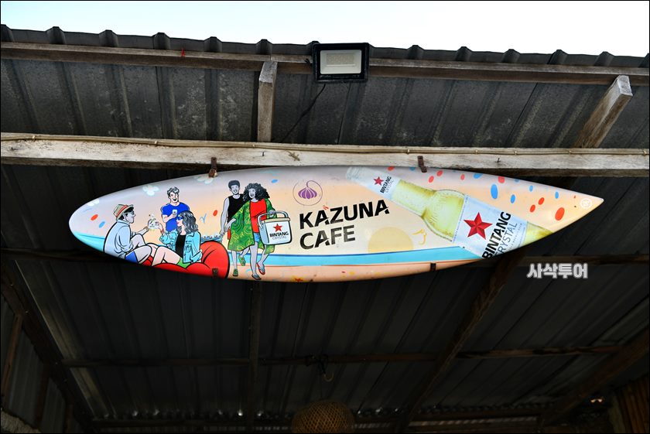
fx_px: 686
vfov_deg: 35.1
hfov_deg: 50.7
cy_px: 217
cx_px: 325
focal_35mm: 38
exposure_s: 1/100
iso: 100
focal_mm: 38
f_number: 5
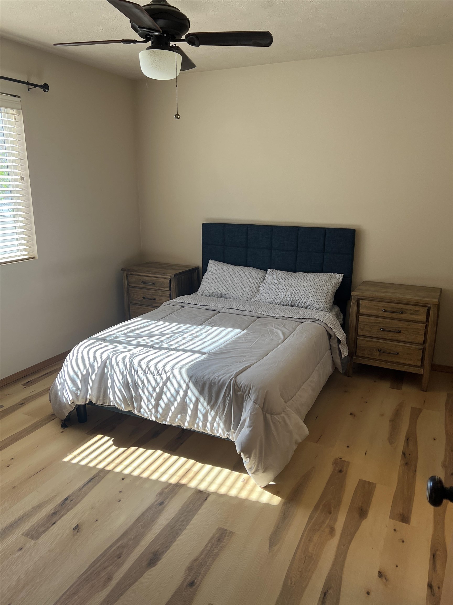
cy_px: 302
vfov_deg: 67.3
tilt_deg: -14.3
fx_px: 454
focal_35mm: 26
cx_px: 226
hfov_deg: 53.1
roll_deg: +0.7
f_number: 1.5
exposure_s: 1/193
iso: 50
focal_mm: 5.7
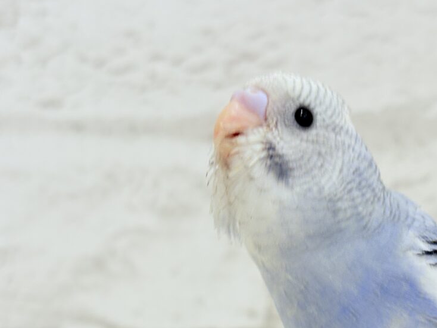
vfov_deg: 17.3
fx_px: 1073
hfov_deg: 22.8
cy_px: 254
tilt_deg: -2.2
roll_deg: +2.4
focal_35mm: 85
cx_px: 329
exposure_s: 1/100
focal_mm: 5.96
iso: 64
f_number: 1.6
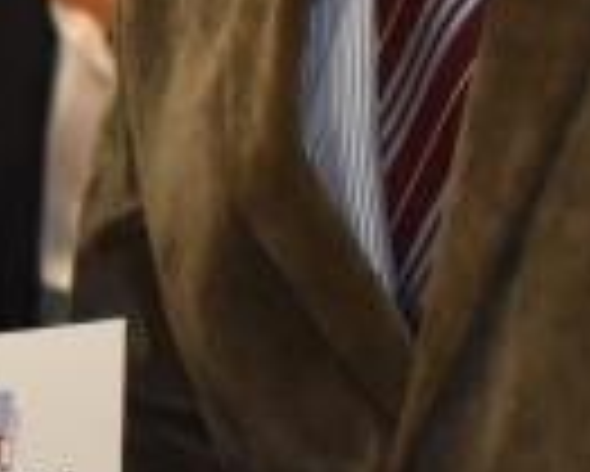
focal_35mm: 320
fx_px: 5586
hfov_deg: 5.8
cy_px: -97
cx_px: -752
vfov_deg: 4.8
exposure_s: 1/125
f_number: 4.2
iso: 800
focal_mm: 29
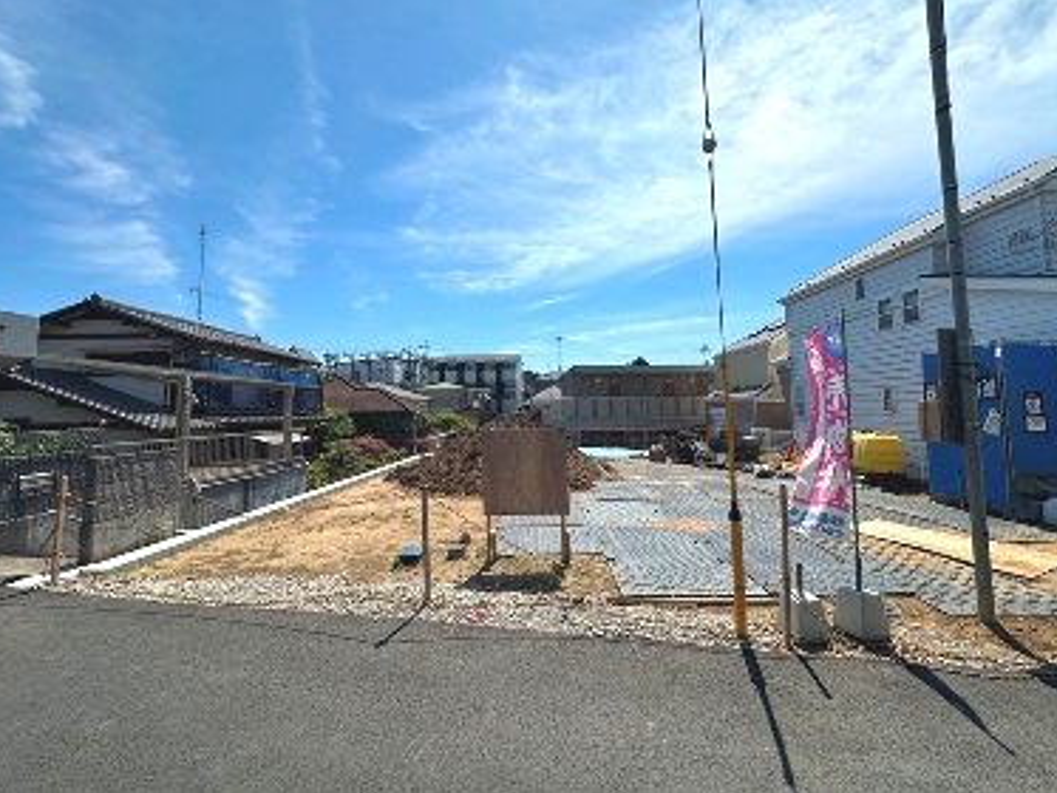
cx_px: 538
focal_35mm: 15
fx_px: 458
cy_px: 374
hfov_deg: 98.1
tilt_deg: +4.5
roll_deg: +1.2
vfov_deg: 81.7
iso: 50
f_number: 2.2
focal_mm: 2.22
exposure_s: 1/3861
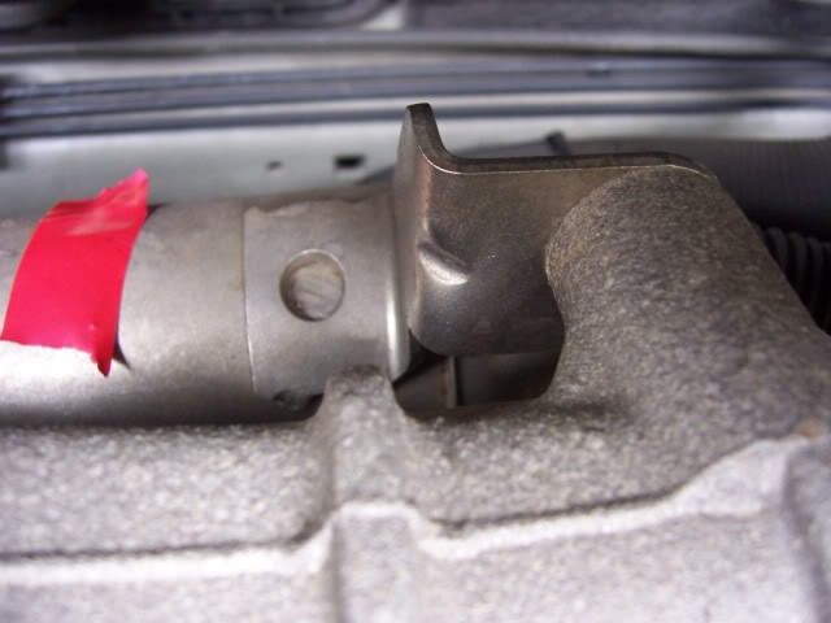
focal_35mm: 36
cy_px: 312
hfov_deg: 51.4
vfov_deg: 39.7
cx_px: 416
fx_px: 864
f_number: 3
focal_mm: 6
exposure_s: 1/10
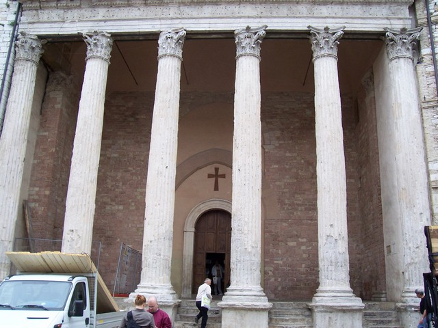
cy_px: 164
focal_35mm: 34
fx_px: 430
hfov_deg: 54.0
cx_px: 219
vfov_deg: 41.8
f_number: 5.6
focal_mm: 5.6
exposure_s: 1/125
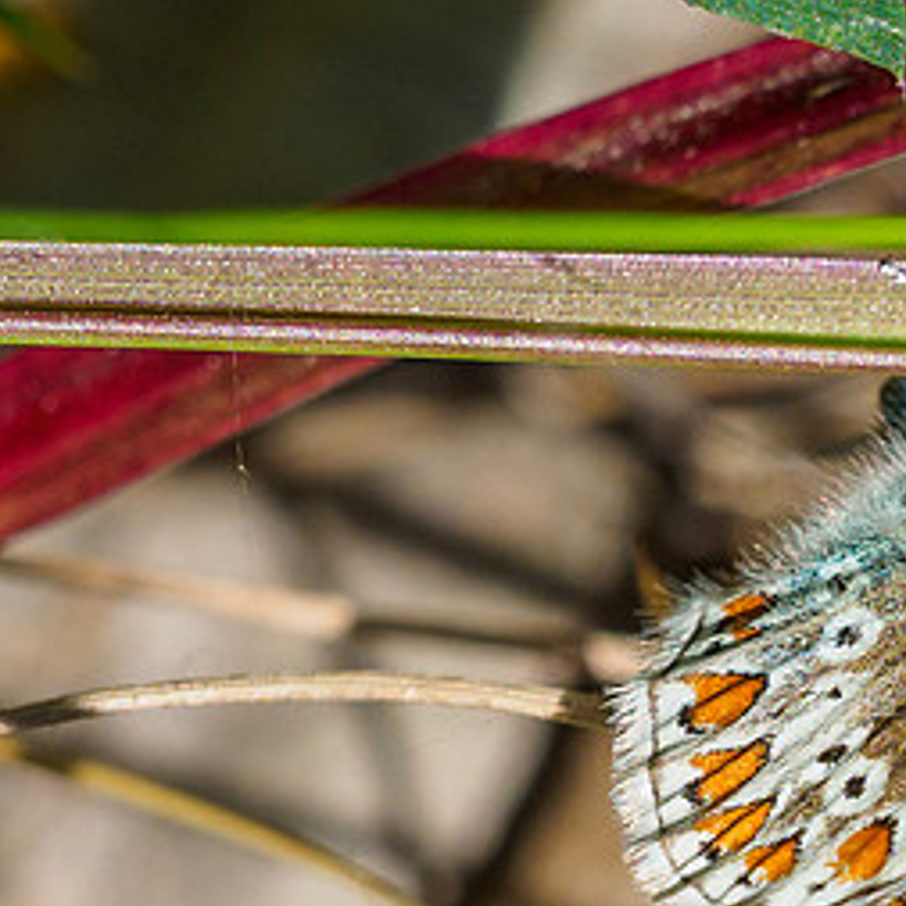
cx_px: 1408
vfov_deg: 1.1
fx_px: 46164
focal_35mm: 1559
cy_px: 463
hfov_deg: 1.1
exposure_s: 1/640
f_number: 6.3
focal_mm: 150
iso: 200
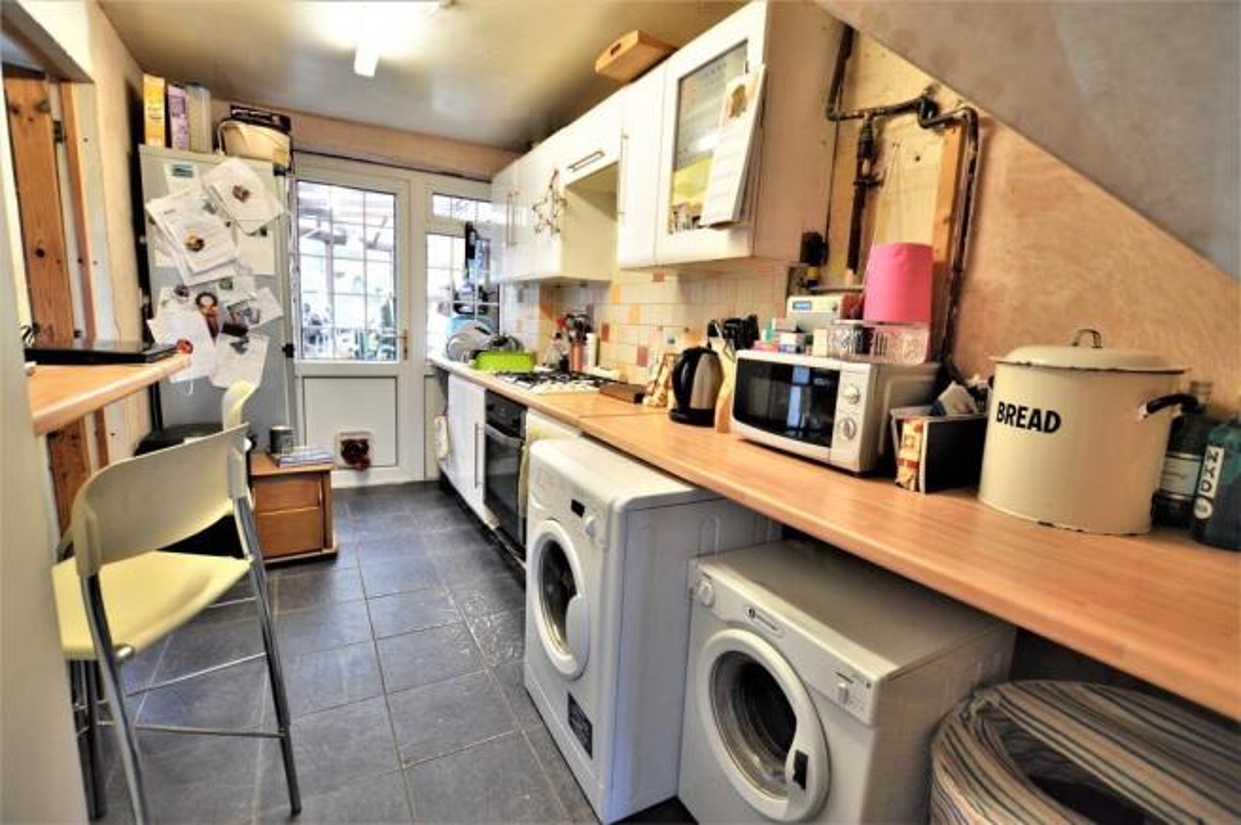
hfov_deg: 100.4
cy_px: 412
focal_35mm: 15
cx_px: 620
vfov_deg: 77.2
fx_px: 517
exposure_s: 1/60
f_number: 3.5
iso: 900
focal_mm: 10
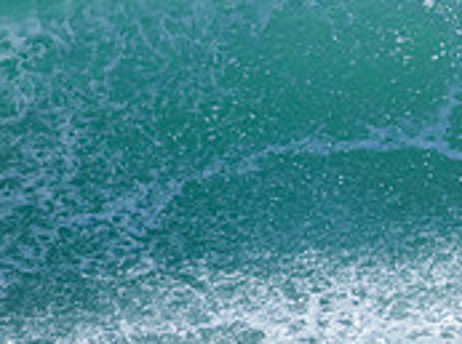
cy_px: -13
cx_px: 756
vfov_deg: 0.5
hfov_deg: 0.7
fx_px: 40715
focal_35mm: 3057
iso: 320
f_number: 6.3
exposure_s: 1/2000
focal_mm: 800
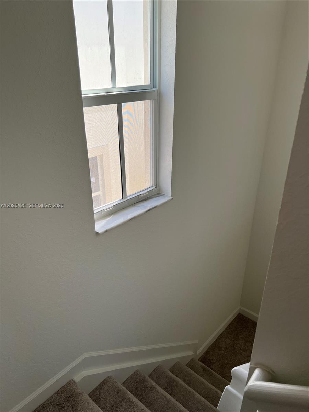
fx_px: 309
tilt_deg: -25.2
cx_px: 154
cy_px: 206
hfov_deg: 53.1
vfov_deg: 67.3
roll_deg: -0.5
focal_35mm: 26
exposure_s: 1/164
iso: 50
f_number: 1.5
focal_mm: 5.7
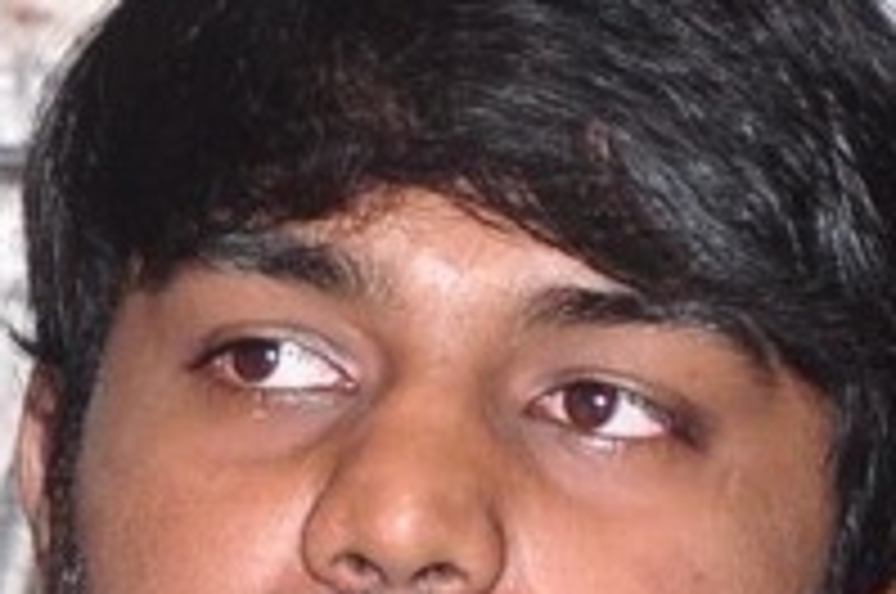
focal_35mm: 950
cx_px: -779
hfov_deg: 2.2
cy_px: 956
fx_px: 23606
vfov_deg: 1.4
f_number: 7.1
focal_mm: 105
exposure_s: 1/125
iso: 500
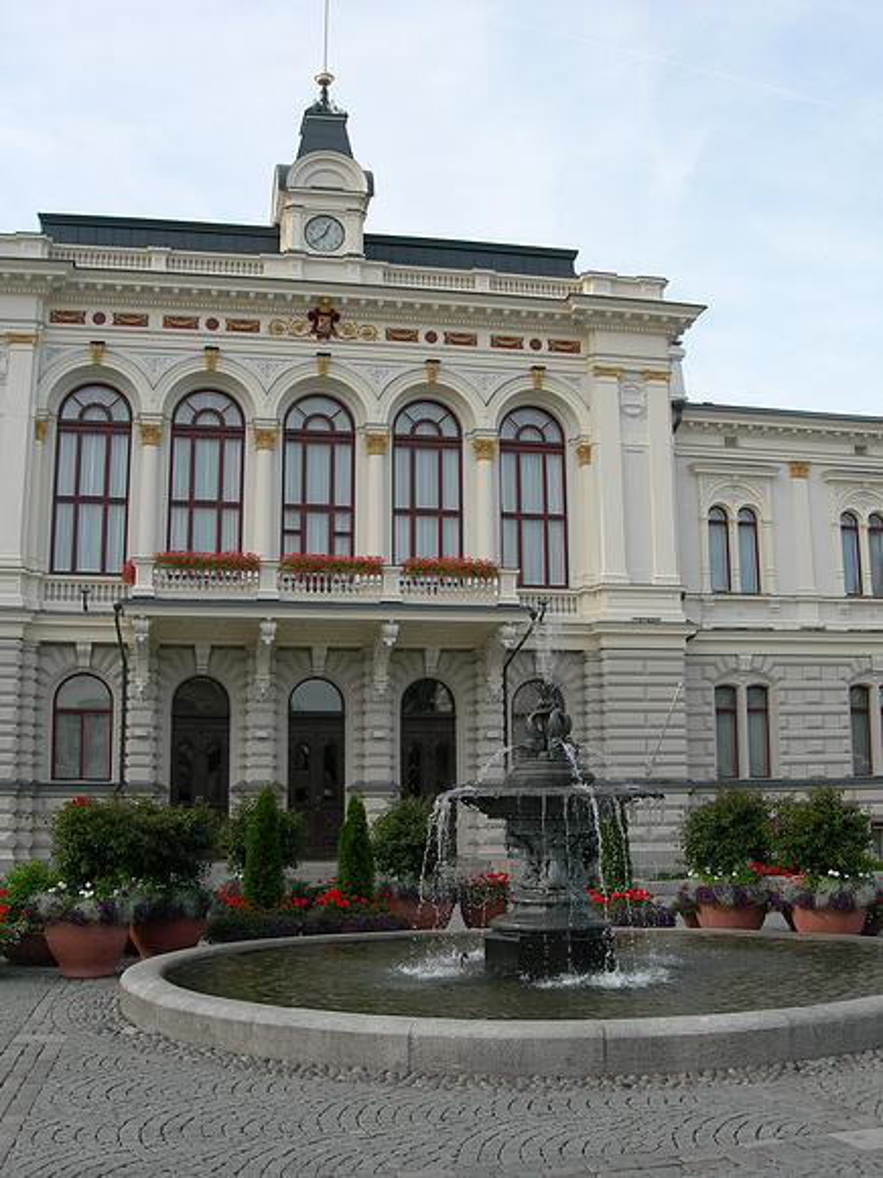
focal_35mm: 38
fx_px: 1292
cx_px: 442
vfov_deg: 49.0
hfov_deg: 37.7
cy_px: 589
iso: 50
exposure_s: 1/273
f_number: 4.8
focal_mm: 7.8
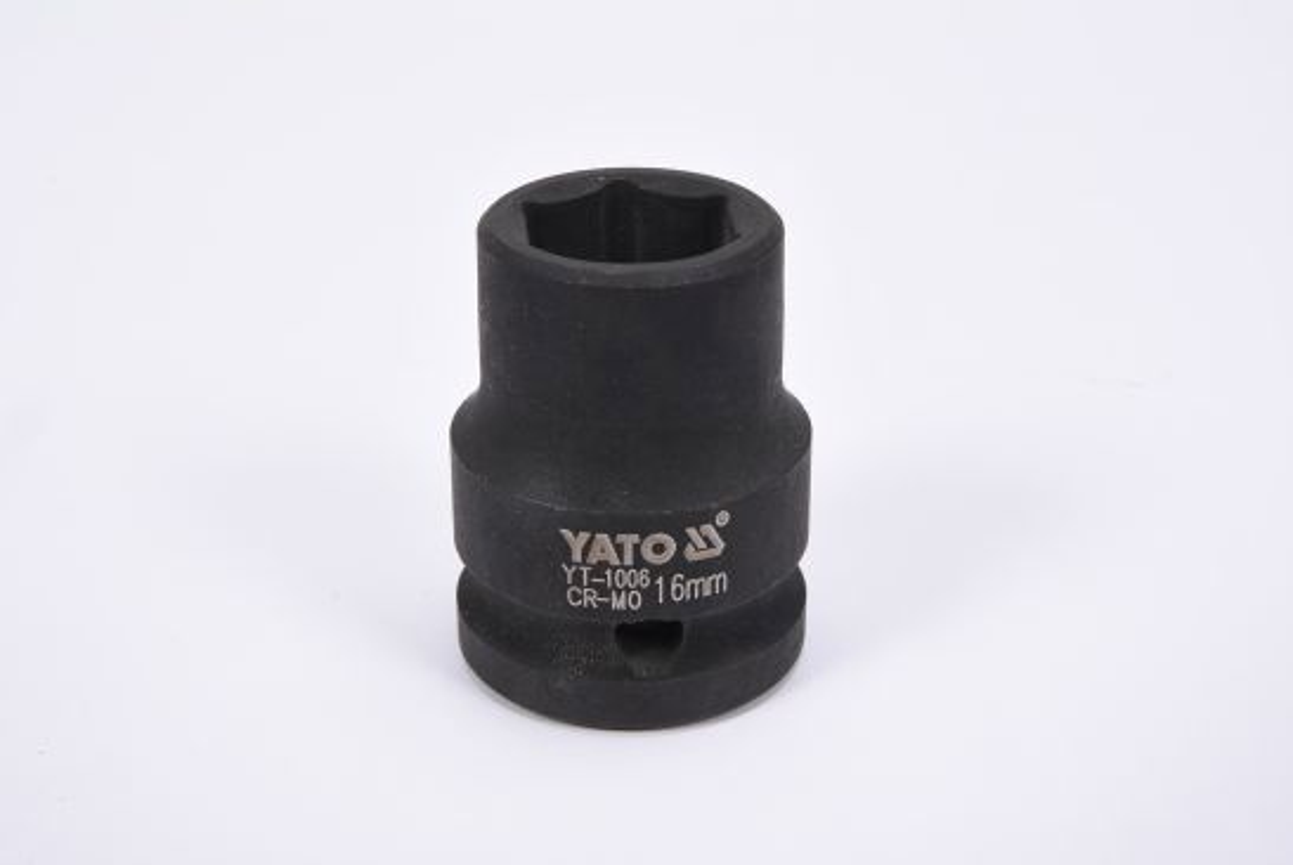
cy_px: 432
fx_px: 2697
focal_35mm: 75
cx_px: 646
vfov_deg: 18.2
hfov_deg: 27.0
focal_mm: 50
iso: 250
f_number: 16
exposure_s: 1/125
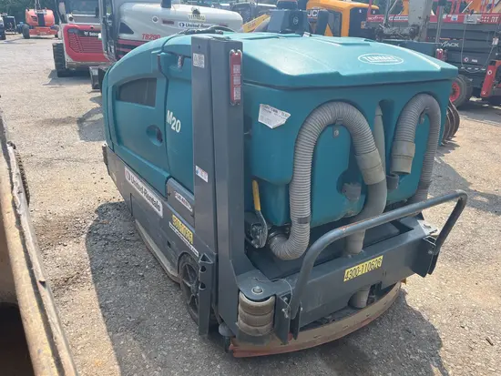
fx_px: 376
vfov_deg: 53.1
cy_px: 188
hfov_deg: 67.3
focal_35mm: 26
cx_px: 250
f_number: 1.6
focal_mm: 5.1
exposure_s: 1/1802
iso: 50
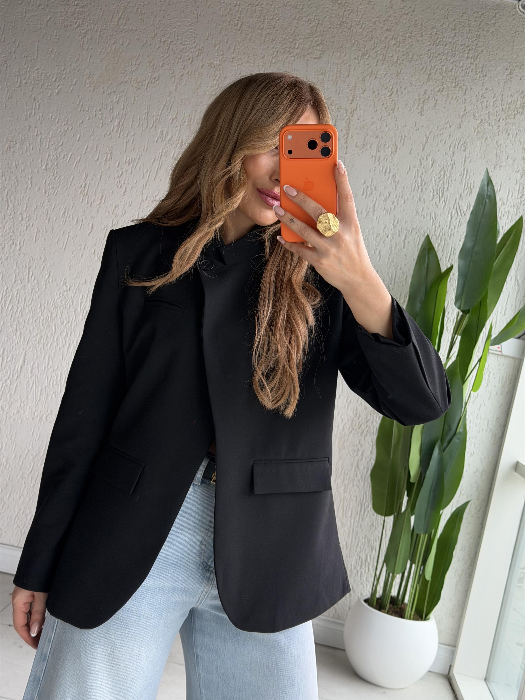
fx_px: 971
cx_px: 262
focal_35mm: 48
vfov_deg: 39.7
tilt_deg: -21.6
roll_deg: -11.8
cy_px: 350
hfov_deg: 30.3
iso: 100
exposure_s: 1/84
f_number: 1.78
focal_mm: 6.76
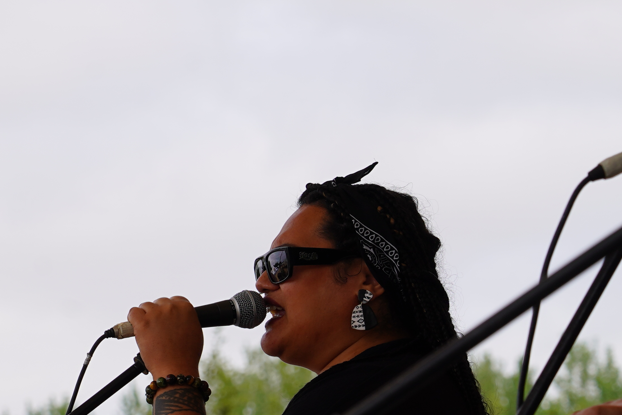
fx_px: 4924
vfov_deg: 4.8
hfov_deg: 7.2
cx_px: 161
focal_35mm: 285
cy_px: 326
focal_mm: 105
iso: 100
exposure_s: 1/250
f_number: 8
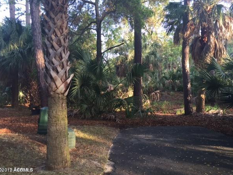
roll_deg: -0.6
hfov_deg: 58.3
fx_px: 209
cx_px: 120
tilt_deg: +2.3
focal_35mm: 31
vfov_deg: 45.4
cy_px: 84
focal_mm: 4.15
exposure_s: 1/40
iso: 32
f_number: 2.2
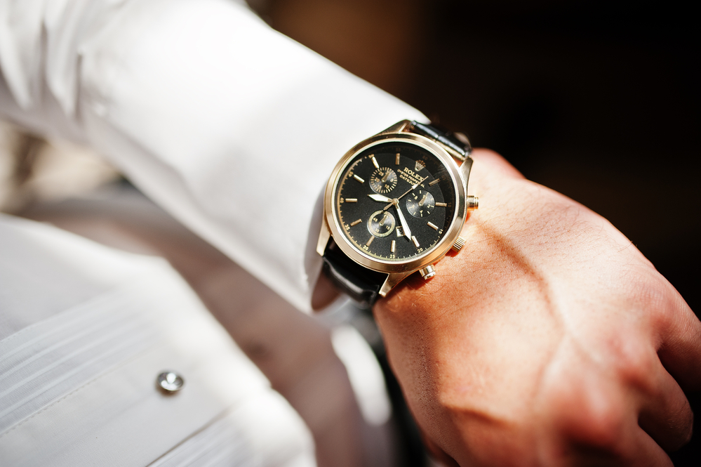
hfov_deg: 54.5
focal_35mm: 35
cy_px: 234
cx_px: 350
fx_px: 681
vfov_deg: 37.8
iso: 200
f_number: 1.8
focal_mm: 35
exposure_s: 1/2000
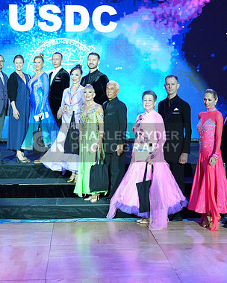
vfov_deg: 30.0
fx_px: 529
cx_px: 107
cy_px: 143
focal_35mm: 63
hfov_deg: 24.2
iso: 2500
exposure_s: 1/200
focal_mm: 44
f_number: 4
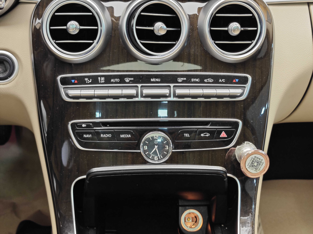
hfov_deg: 41.2
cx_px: 156
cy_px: 117
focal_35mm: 46
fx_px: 416
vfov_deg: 31.5
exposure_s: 1/25
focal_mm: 8.7
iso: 250
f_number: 1.9
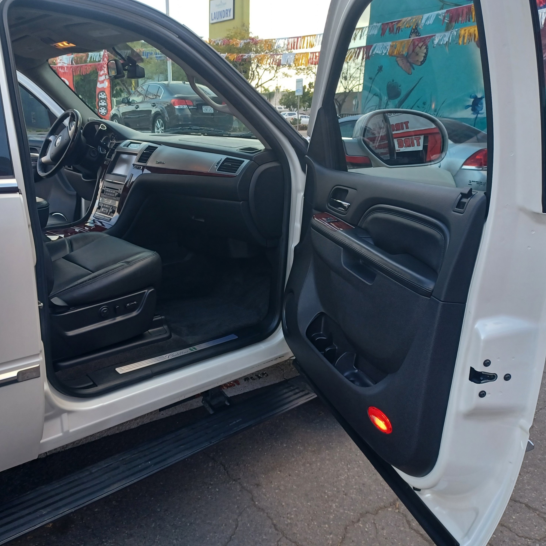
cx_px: 225
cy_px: 276
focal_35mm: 30
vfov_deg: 54.0
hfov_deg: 53.7
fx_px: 535
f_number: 1.8
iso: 50
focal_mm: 4.6
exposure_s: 1/50
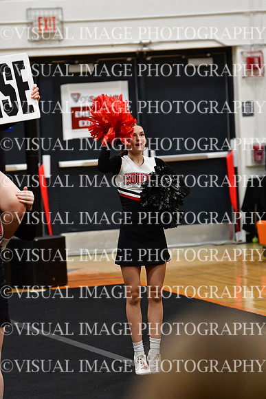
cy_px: 200
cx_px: 133
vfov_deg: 8.6
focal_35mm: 240
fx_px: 2658
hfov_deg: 5.7
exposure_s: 1/500
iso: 4000
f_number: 4
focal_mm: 160
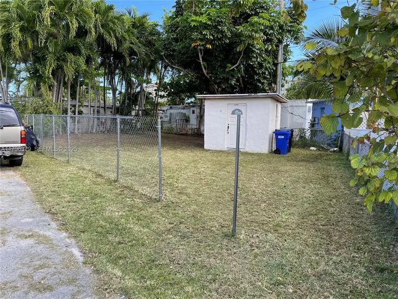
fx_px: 299
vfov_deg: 53.1
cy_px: 150
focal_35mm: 26
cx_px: 199
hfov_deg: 67.3
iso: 32
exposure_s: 1/596
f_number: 1.6
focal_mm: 4.2
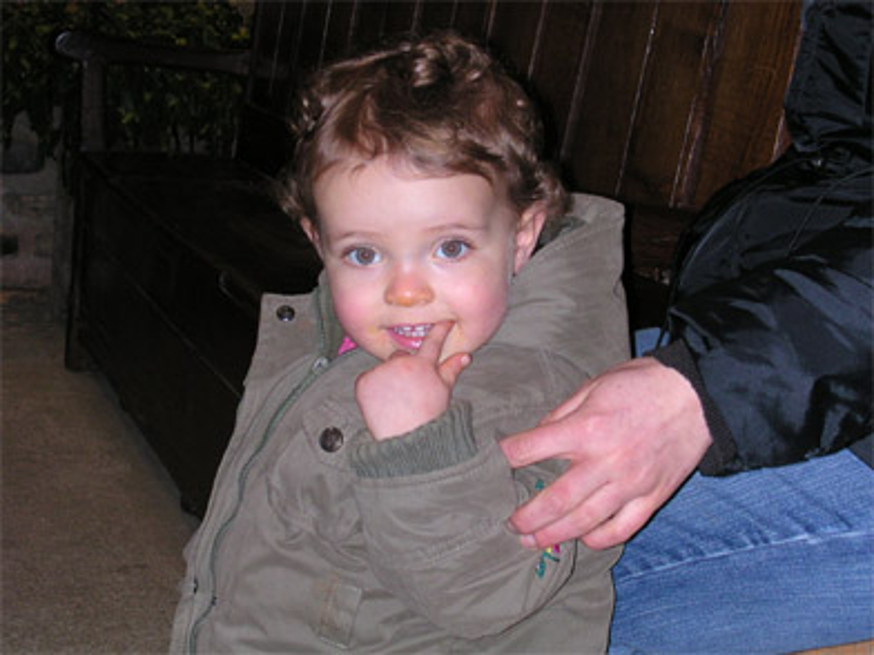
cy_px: 328
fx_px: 1843
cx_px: 437
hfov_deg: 26.7
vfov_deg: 20.2
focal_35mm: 73
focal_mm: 11.1
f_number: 3.8
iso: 225
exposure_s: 1/60
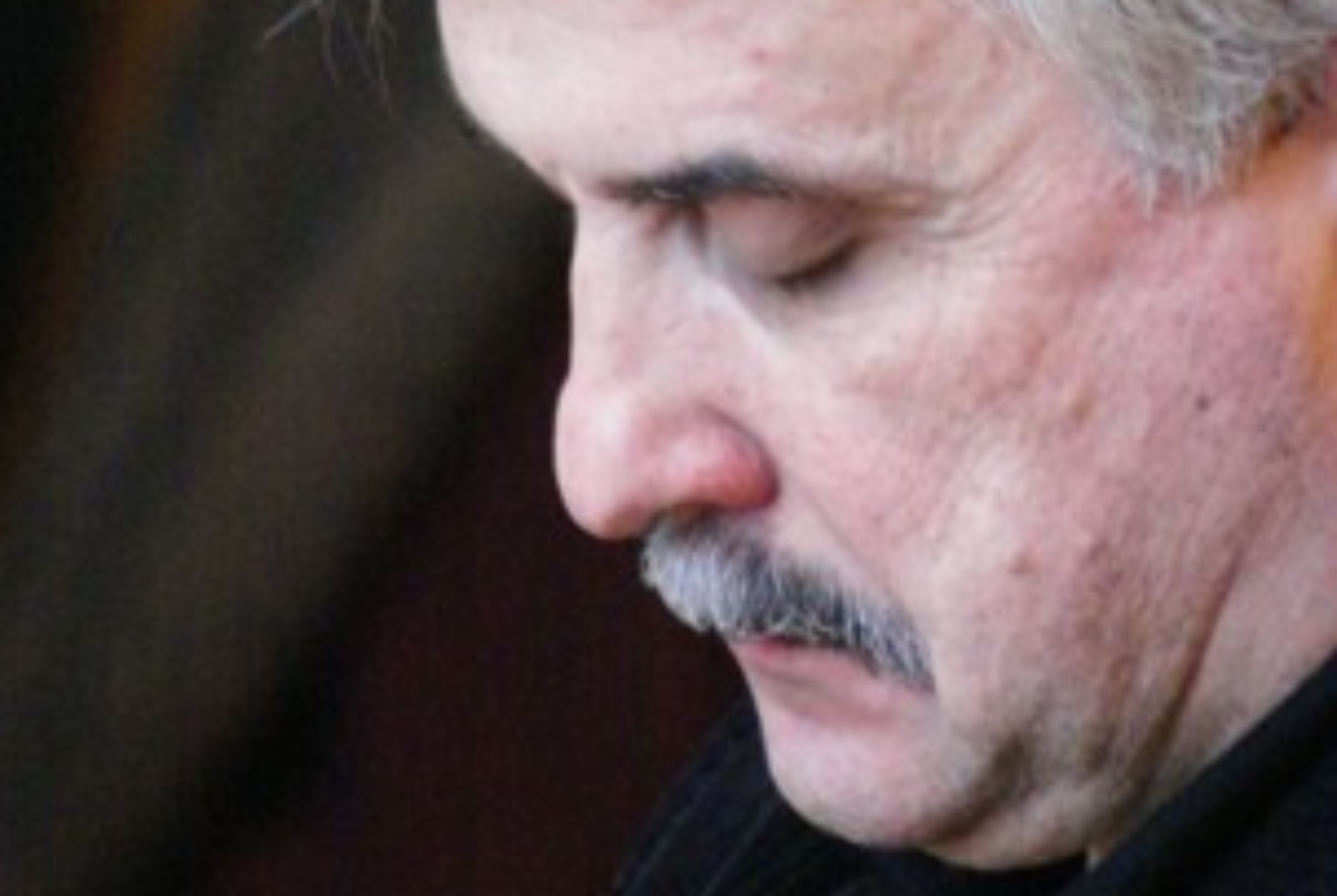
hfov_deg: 2.0
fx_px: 38680
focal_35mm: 1040
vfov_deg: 1.3
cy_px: -18
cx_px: 1033
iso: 1600
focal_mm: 300
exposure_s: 1/8
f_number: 5.6
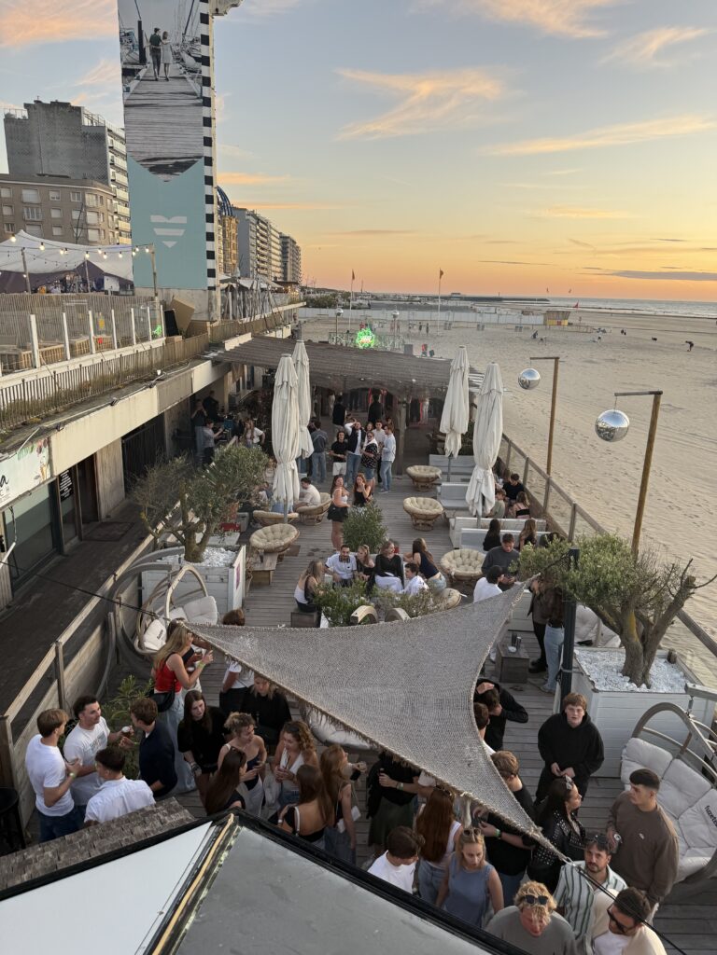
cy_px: 478
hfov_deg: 56.8
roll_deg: -1.7
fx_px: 663
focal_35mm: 24
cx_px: 358
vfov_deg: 71.6
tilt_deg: -17.2
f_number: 1.78
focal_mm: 6.76
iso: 80
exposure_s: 1/121
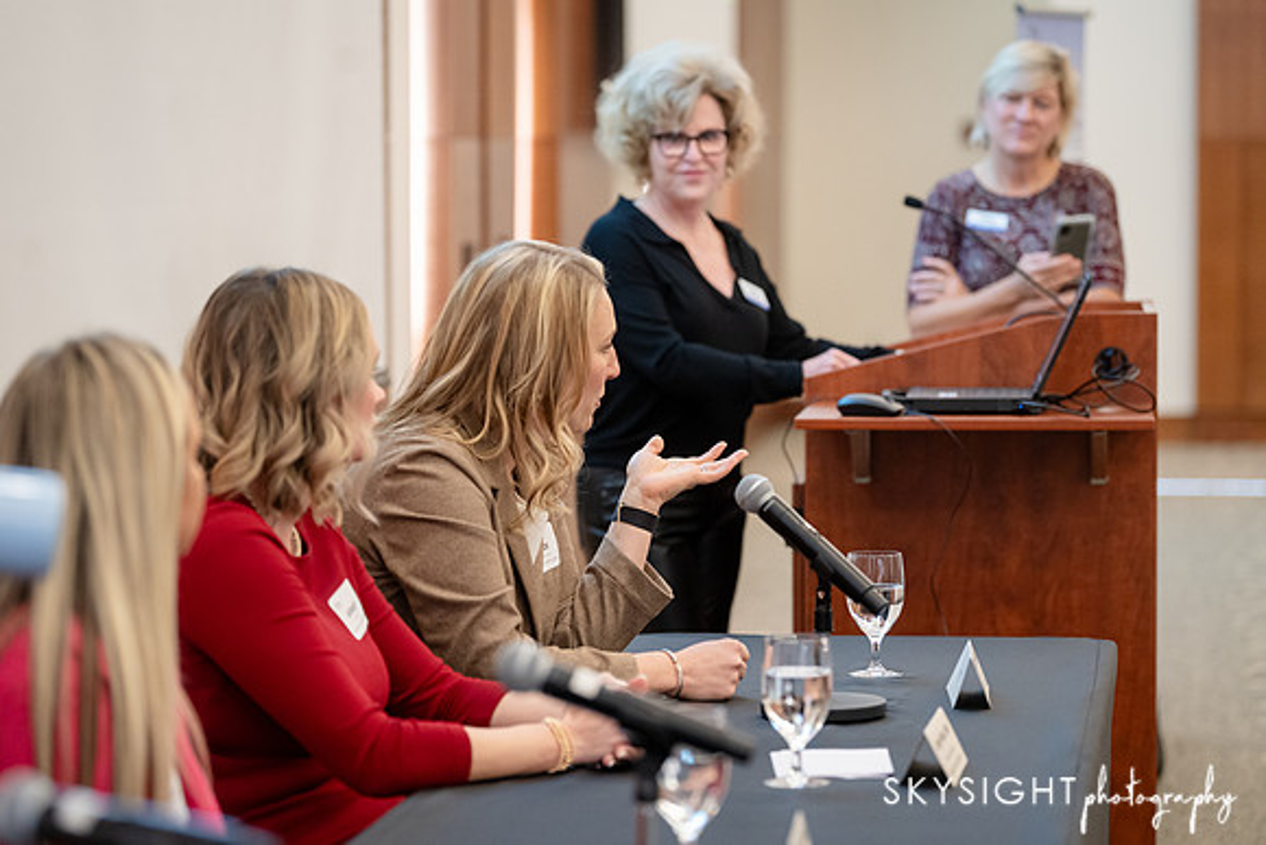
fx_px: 4224
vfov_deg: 11.4
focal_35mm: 120
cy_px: 422
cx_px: 633
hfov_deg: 17.0
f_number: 2.8
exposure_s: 1/250
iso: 3200
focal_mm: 120
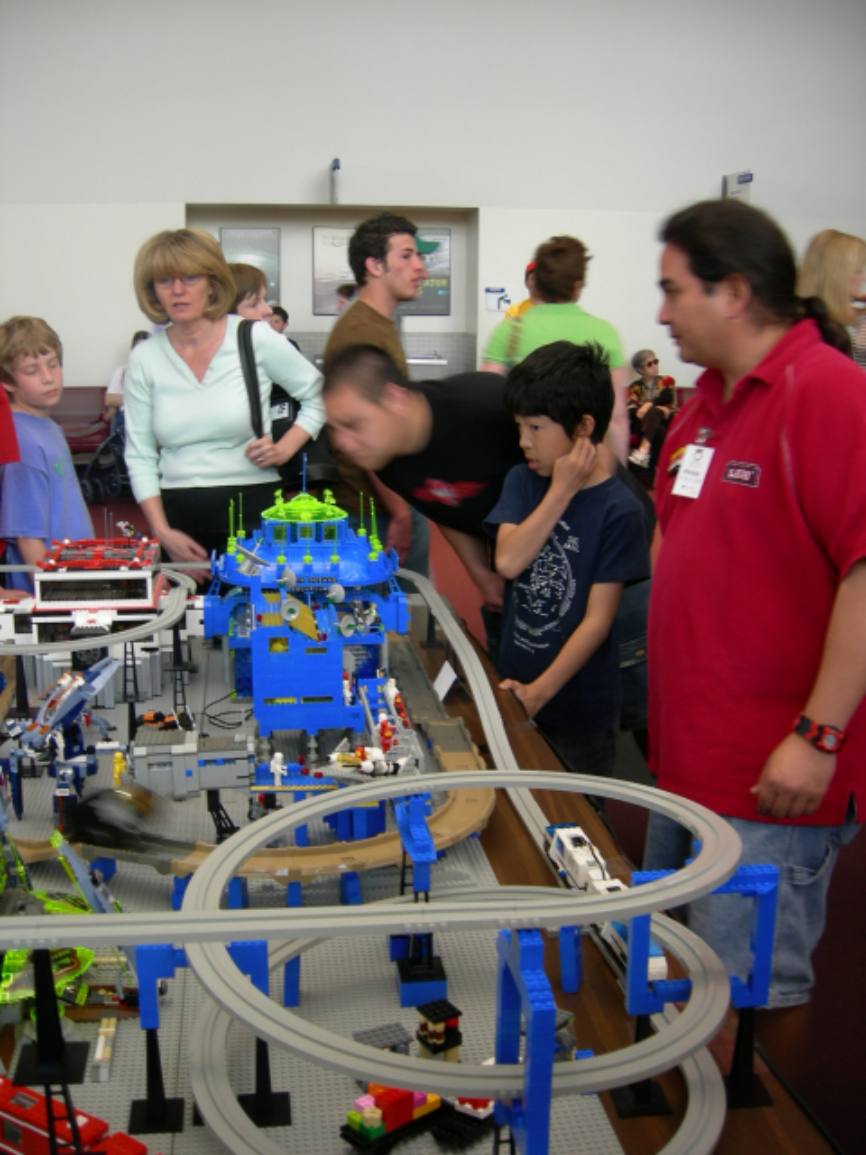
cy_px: 578
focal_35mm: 36
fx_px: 1201
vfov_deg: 51.4
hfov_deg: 39.7
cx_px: 433
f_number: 2.7
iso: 64
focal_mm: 7.5
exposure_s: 1/8.4
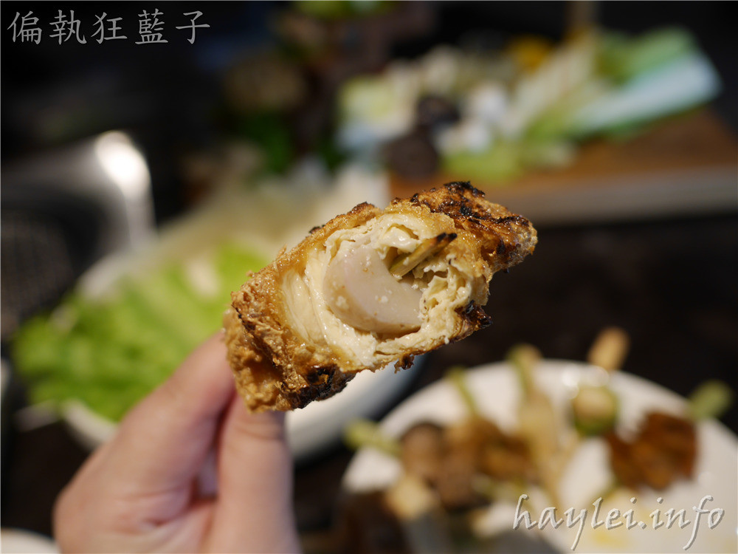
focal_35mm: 30
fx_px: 640
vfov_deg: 46.8
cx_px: 369
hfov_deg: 60.0
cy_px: 277
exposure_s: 1/100
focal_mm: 15
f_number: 2.2
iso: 200
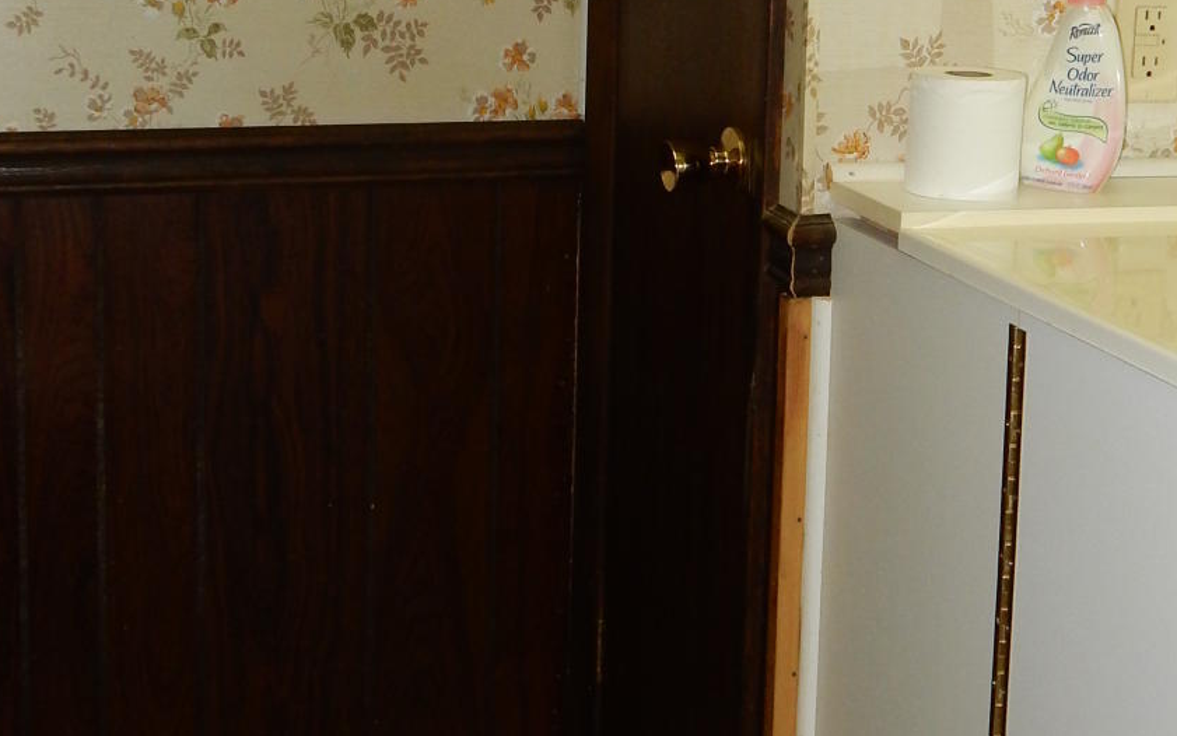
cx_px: 571
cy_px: 126
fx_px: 2021
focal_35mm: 63
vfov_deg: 20.4
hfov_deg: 32.5
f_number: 3.7
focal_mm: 4.5
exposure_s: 1/60
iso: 200
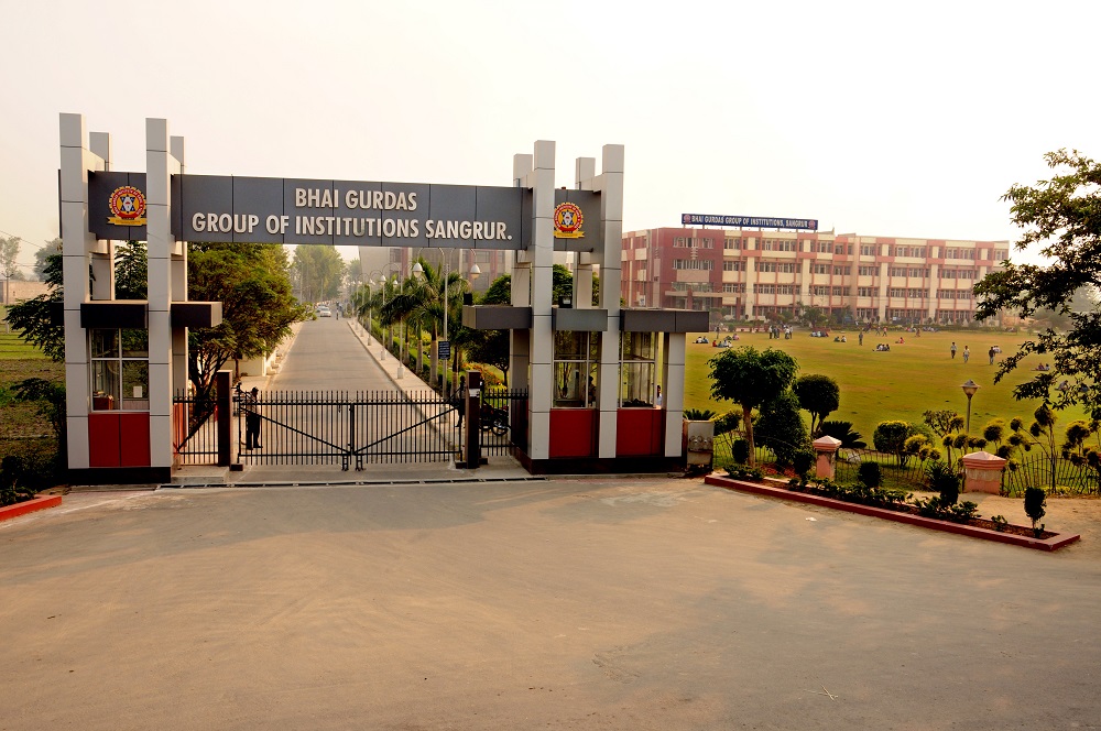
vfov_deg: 41.6
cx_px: 550
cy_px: 366
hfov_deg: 59.6
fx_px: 962
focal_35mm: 32
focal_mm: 21
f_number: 10
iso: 200
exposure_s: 1/160
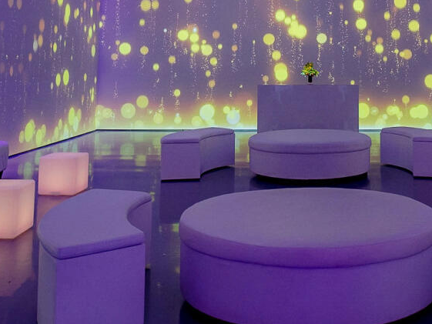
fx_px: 612
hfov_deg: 38.2
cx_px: 310
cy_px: -6
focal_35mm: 49
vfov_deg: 27.8
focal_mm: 17
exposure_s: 1/15
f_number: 6.3
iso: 500
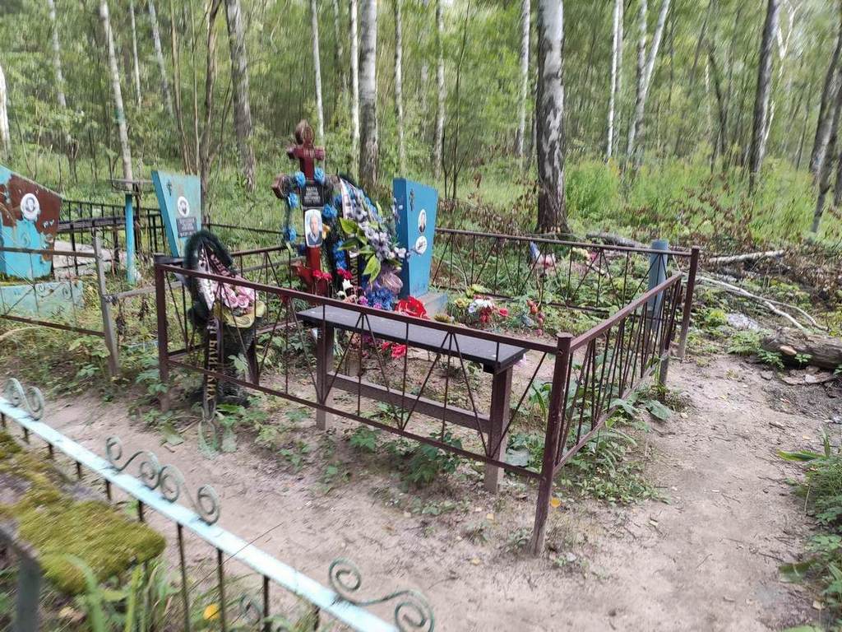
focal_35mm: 26
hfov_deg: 67.3
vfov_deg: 53.1
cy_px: 316
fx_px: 632
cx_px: 421
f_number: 1.75
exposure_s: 1/60
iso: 143
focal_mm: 4.77
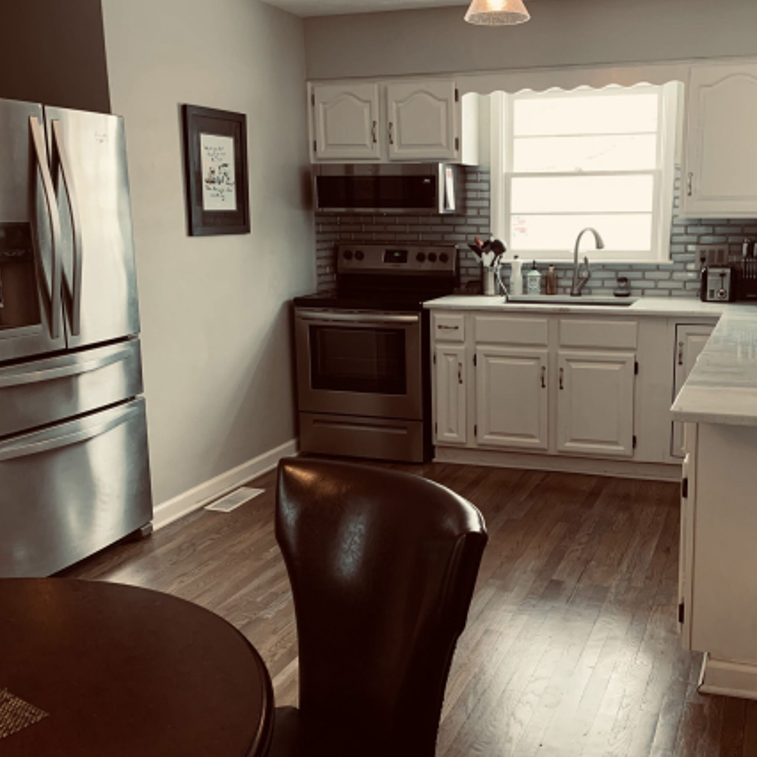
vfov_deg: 46.0
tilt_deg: -11.9
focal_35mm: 36
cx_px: 486
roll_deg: +0.5
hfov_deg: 45.5
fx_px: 891
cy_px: 403
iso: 125
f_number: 1.8
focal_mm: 4.25
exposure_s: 1/60
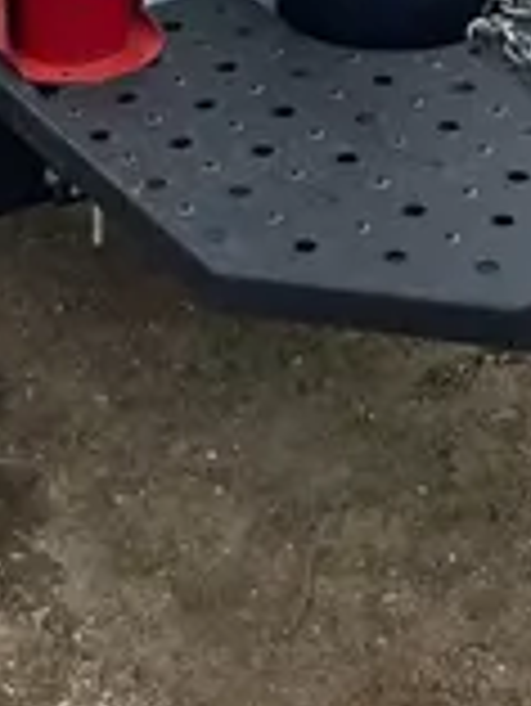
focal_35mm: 131
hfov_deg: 11.3
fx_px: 2676
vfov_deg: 12.8
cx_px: 243
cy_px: -785
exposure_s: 1/1156
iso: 20
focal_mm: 3.99
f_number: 1.8
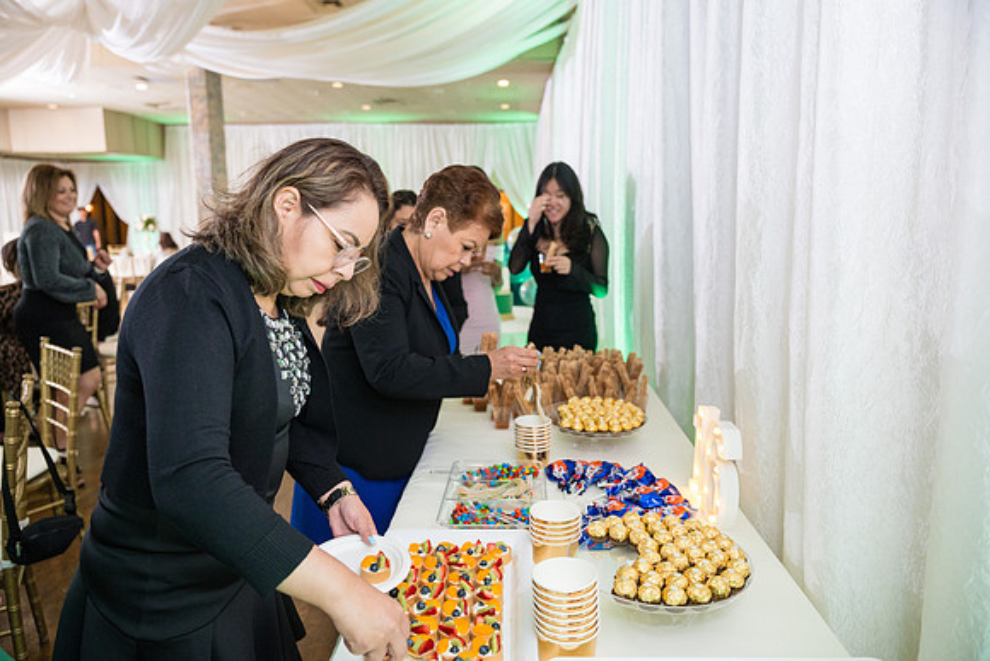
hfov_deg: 71.3
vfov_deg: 51.1
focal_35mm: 25
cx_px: 495
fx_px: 690
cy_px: 330
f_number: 2.8
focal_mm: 25.1
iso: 1600
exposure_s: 1/250
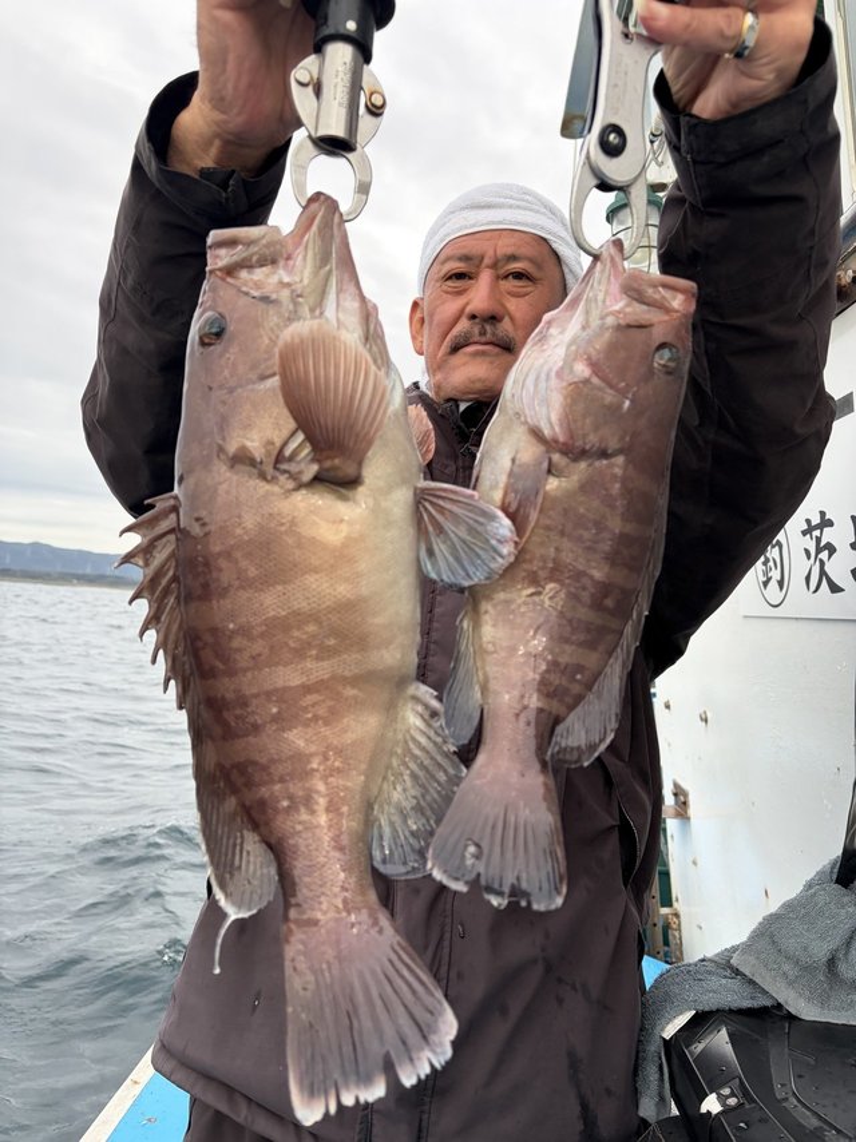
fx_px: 858
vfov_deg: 67.3
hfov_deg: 53.0
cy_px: 571
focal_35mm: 26
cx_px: 428
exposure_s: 1/548
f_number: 1.6
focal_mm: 5.96
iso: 64
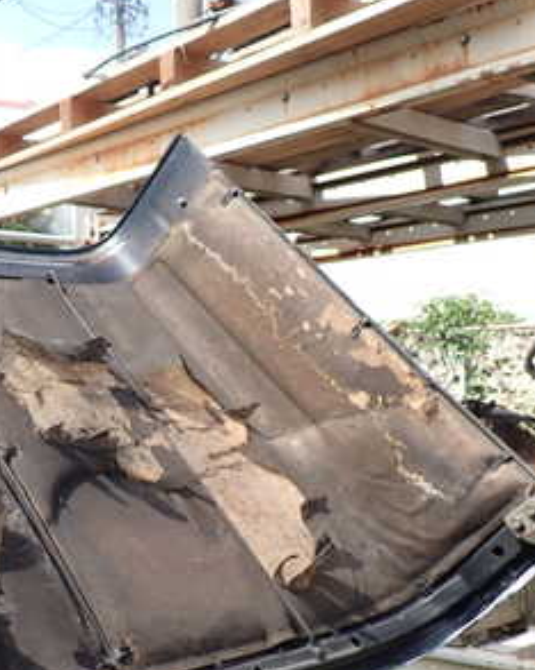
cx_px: -23
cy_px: 430
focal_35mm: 50
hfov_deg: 28.1
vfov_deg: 37.1
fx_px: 991
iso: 100
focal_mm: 4.5
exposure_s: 1/640
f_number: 2.8
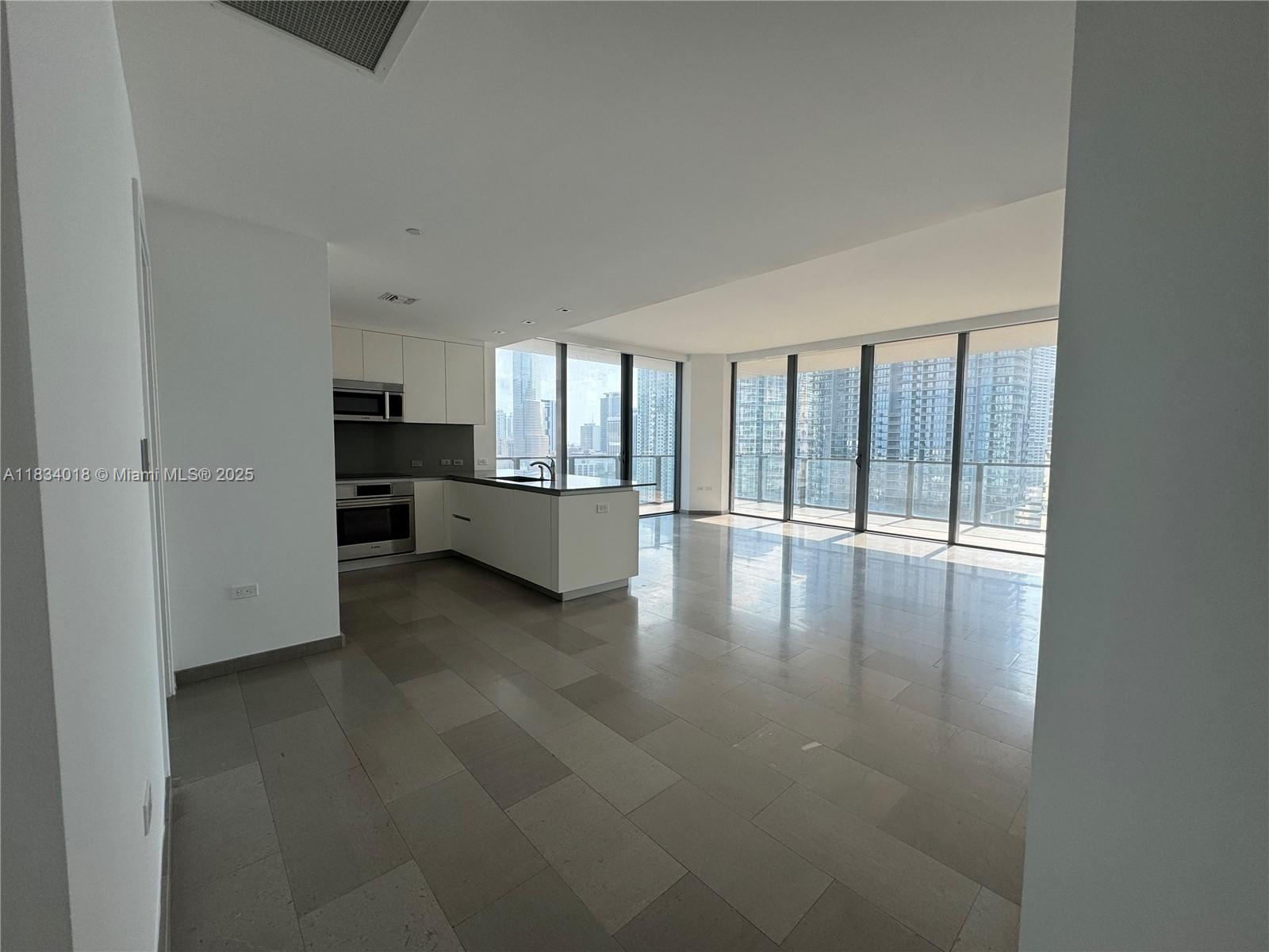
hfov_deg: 102.1
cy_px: 476
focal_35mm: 14
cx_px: 634
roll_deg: +0.1
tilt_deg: -4.3
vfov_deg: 85.7
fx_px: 513
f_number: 2.2
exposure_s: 1/356
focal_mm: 2.22
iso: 40
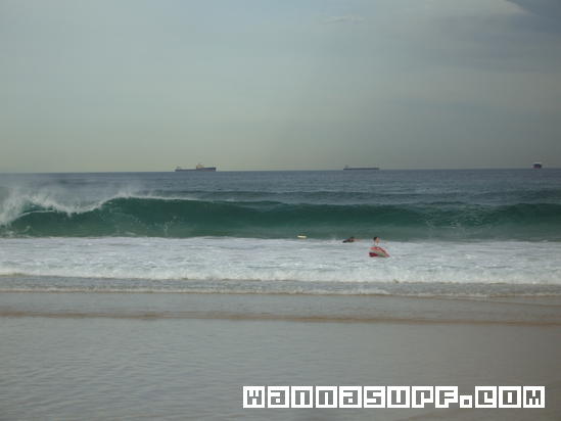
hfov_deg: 18.7
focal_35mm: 105
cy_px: 210
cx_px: 280
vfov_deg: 14.1
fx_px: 1702
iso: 50
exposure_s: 1/320
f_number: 4.8
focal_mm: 17.4
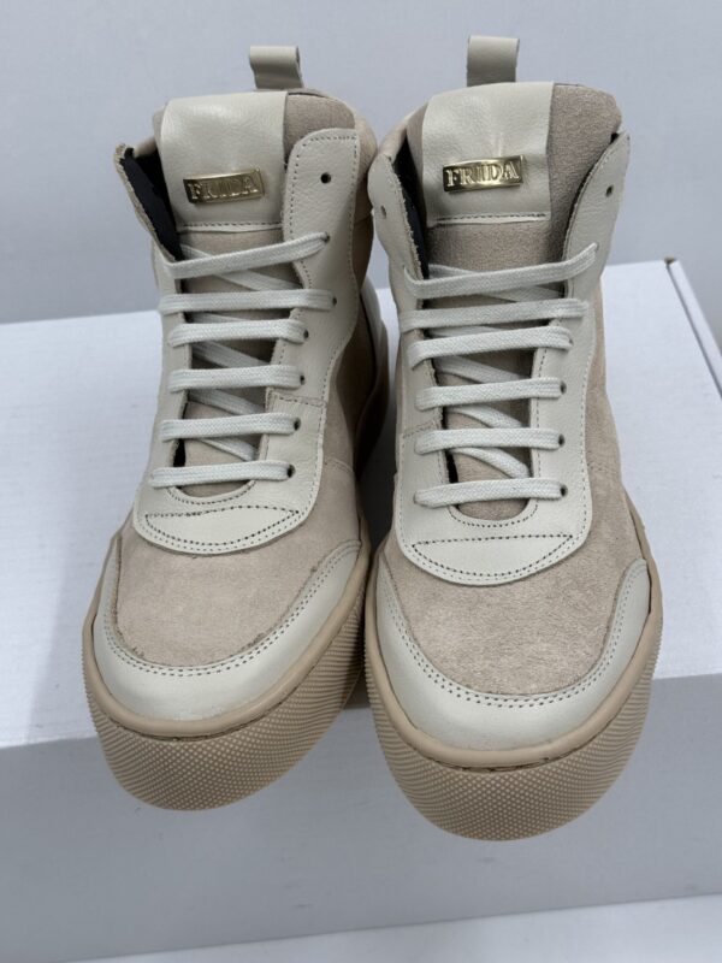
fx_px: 1335
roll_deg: +5.2
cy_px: 482
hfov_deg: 30.3
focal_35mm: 48
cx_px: 361
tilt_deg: -38.7
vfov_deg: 39.7
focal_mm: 6.76
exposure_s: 1/951
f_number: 1.78
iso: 80
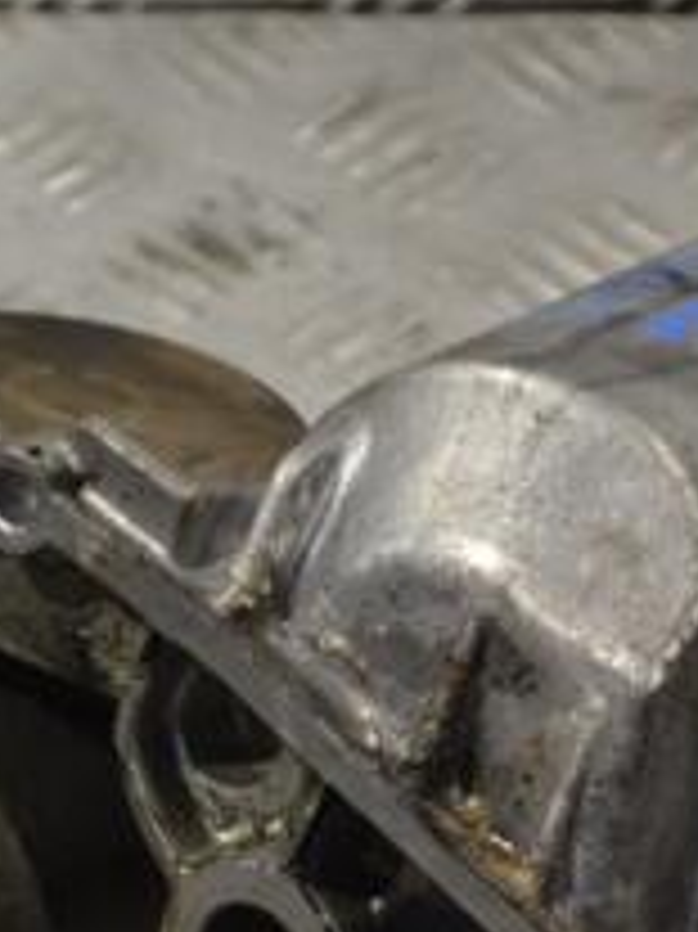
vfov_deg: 10.3
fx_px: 5167
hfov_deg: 7.7
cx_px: 378
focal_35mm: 192
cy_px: 842
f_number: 5.3
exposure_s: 1/100
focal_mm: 46
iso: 400
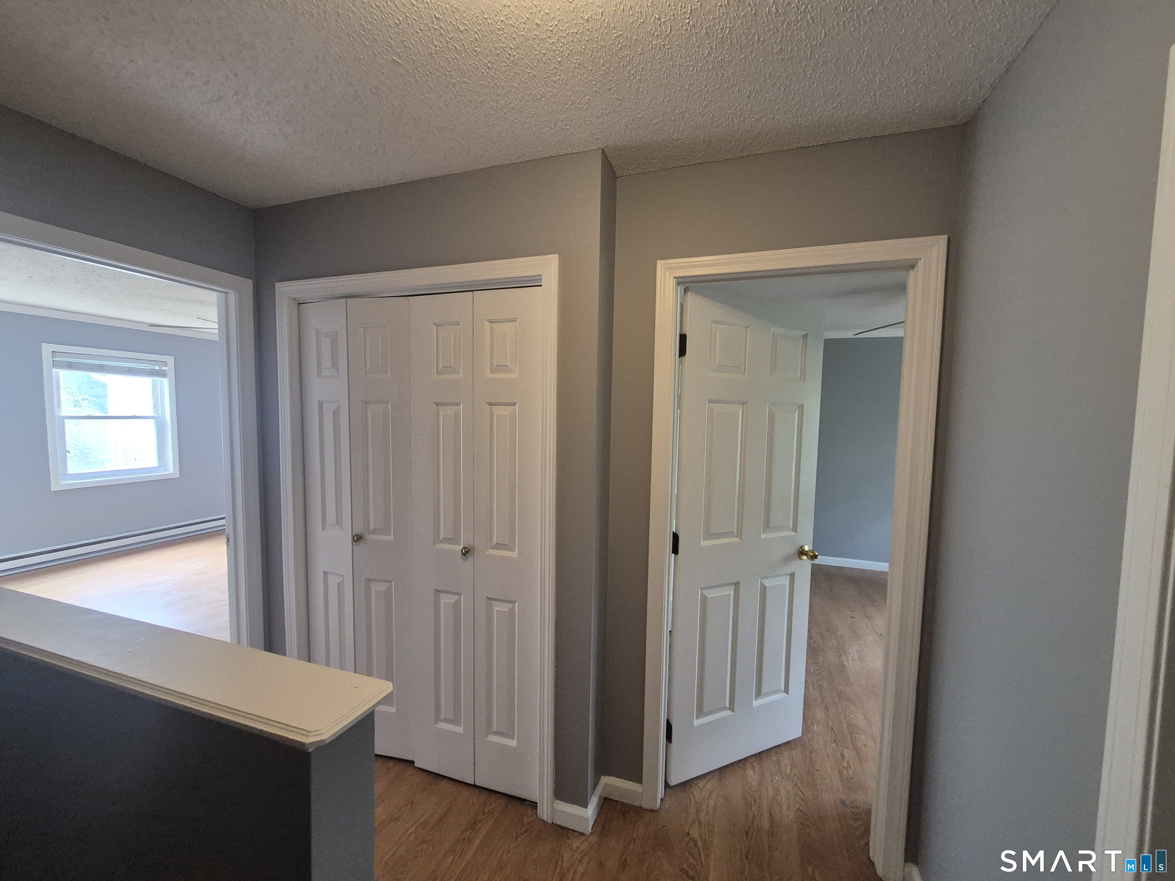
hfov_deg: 106.2
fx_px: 441
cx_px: 588
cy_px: 440
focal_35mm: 13
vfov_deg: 89.9
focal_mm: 1.74
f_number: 2.2
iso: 640
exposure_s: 1/60
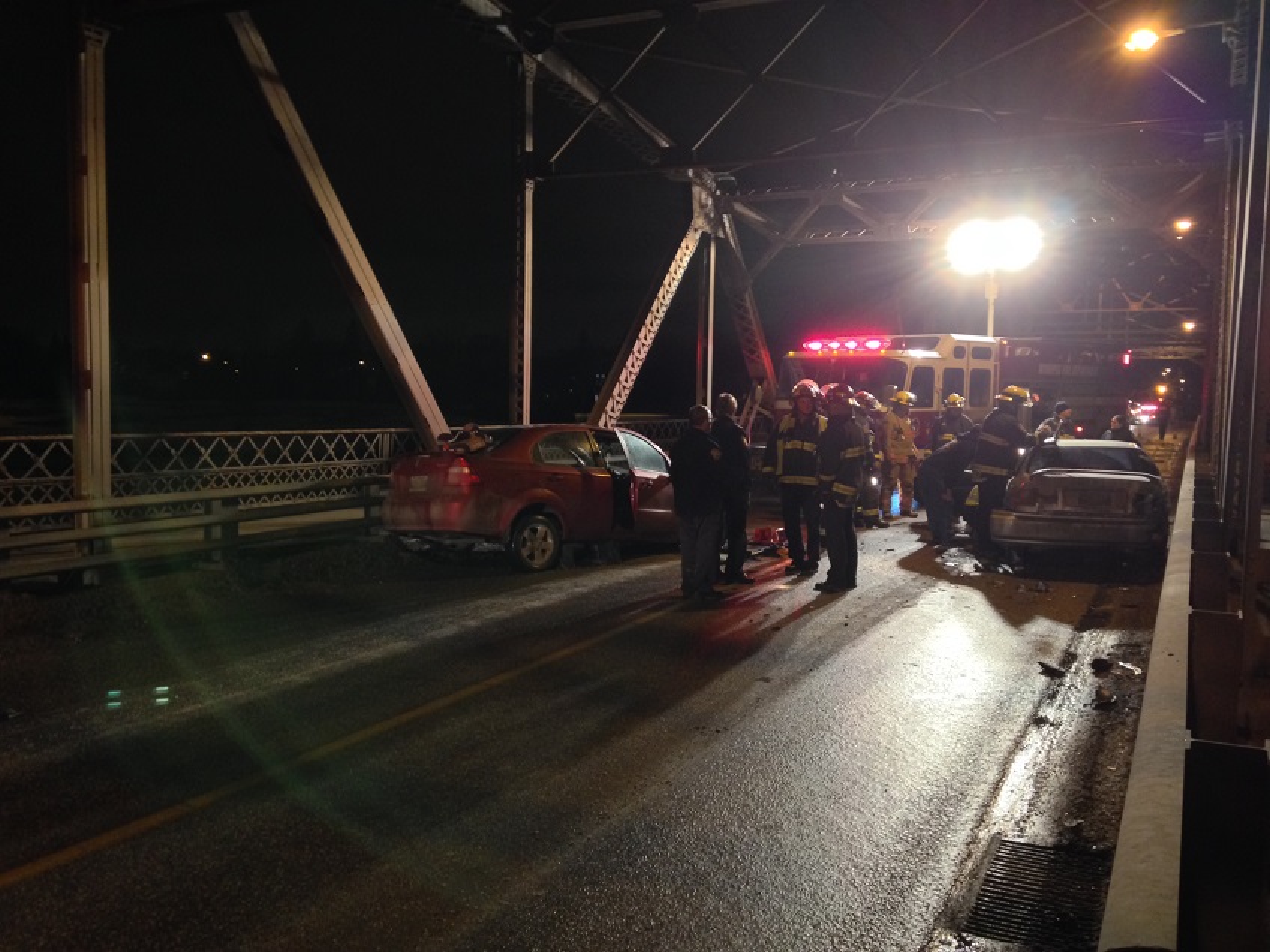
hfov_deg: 55.4
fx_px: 1211
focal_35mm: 33
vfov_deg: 42.9
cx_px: 635
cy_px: 476
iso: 250
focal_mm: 4.12
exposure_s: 1/20
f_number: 2.4
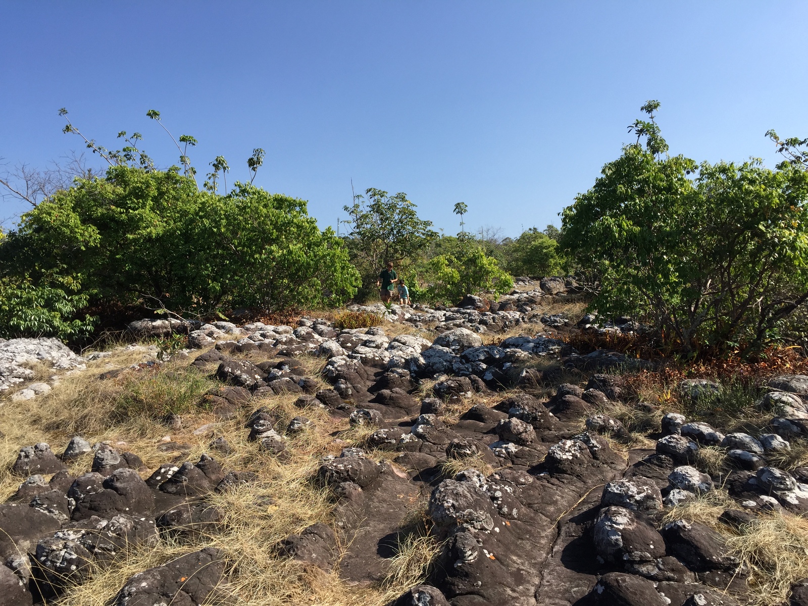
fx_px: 677
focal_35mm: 29
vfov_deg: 48.2
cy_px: 303
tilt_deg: +1.6
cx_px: 404
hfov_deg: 61.7
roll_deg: -0.7
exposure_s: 1/1464
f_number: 2.2
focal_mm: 4.15
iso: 32
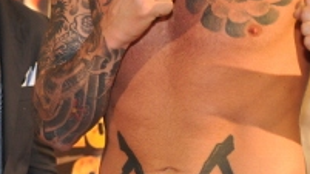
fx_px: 1783
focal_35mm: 217
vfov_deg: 5.6
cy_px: 59
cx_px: -46
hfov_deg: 9.8
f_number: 2.8
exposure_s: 1/160
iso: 500
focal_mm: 52
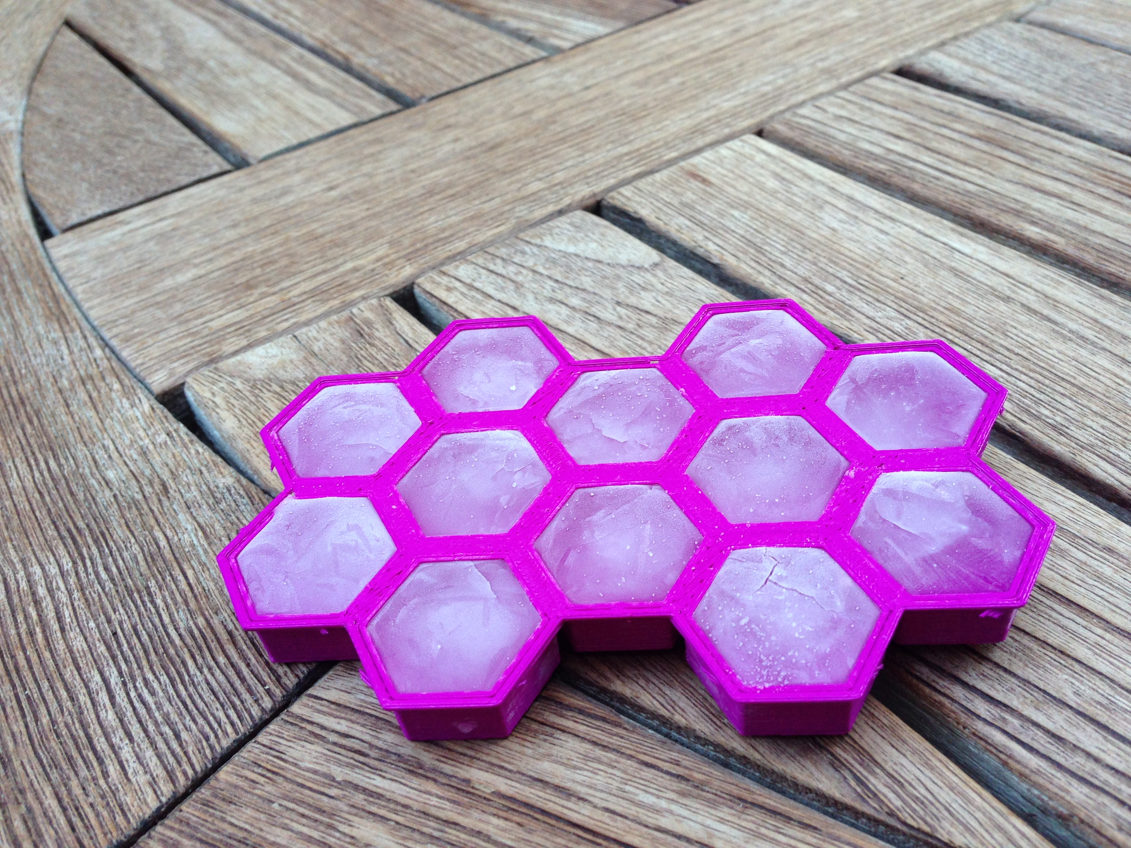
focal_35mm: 33
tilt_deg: -38.9
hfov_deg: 55.4
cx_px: 566
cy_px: 424
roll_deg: +6.5
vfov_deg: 42.9
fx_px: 1078
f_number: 2.4
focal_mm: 4.12
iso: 80
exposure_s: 1/120
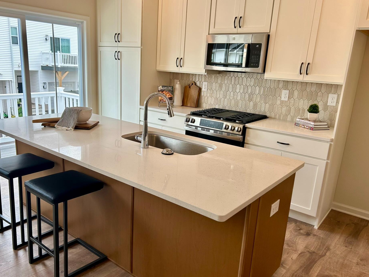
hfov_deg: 61.6
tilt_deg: -15.1
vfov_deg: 48.2
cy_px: 145
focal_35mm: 29
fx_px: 309
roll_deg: -2.9
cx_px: 170
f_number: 1.5
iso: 50
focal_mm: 5.7
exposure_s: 1/313
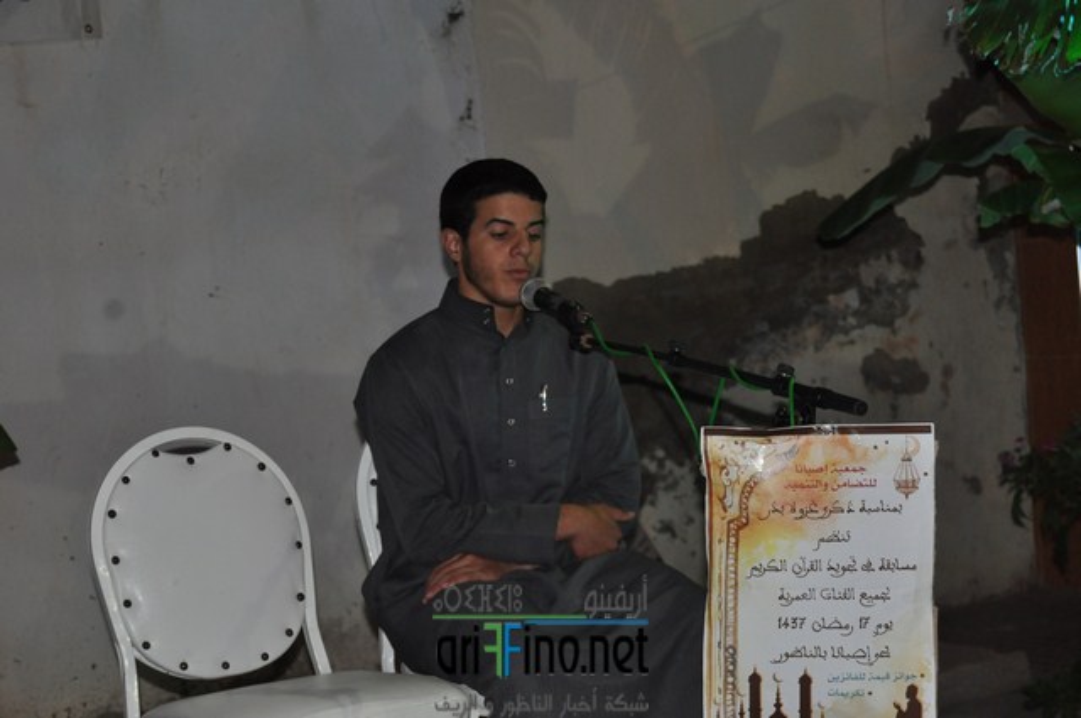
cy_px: 359
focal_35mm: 82
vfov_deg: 16.5
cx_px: 540
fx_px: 2474
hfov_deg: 24.6
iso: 800
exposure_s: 1/60
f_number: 5.6
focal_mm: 55
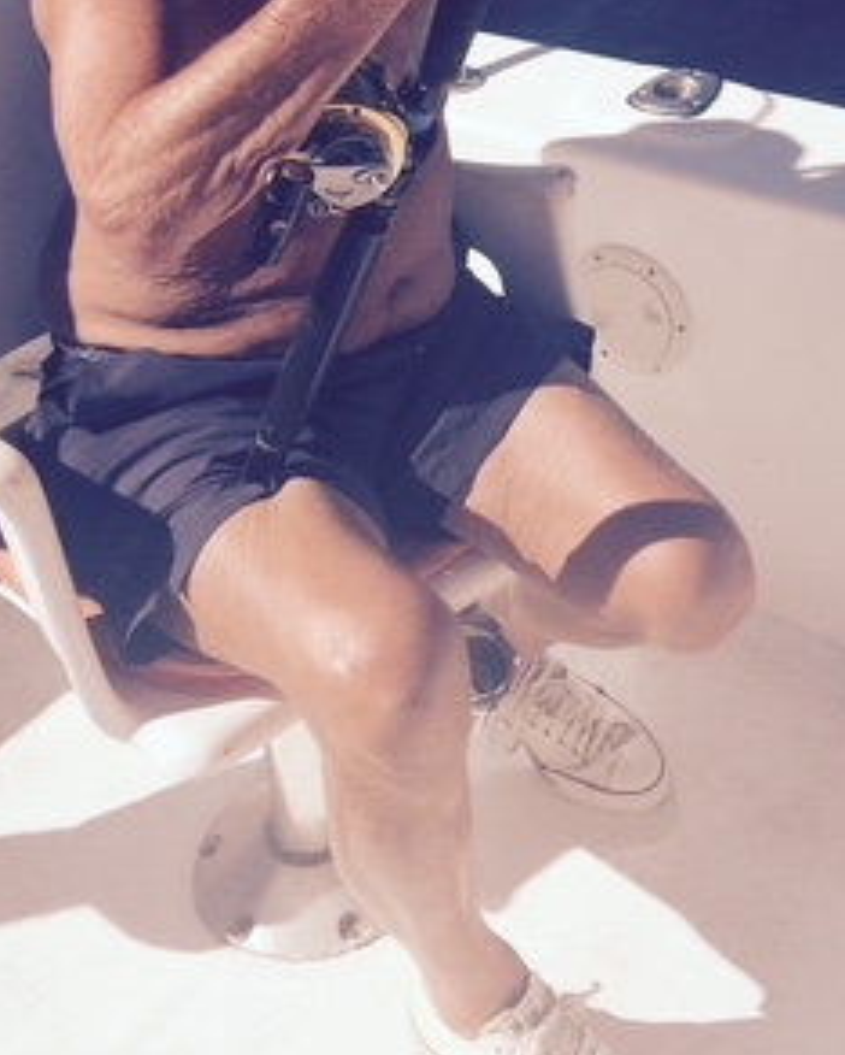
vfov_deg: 27.9
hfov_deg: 24.4
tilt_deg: -26.8
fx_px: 1936
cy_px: -90
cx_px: 628
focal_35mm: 62
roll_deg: +3.0
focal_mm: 4.15
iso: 32
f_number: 2.2
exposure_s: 1/2933
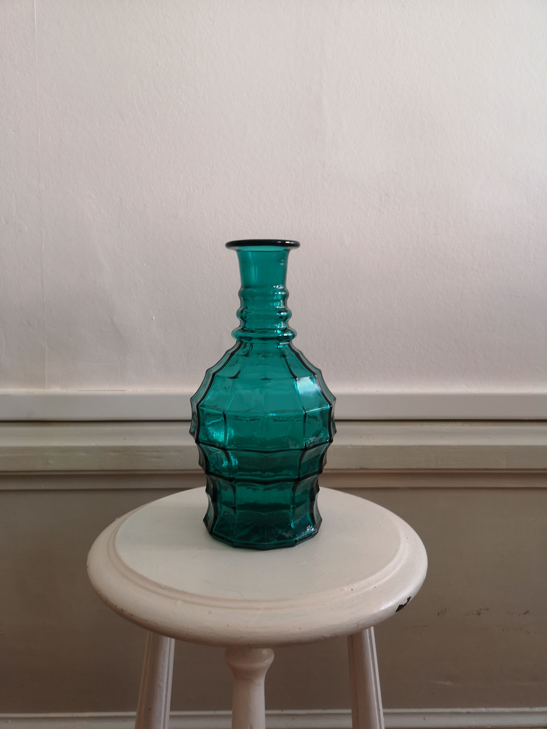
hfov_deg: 51.4
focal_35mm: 27
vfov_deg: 65.3
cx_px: 274
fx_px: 569
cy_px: 364
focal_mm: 3.95
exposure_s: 1/30
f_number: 1.8
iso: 160
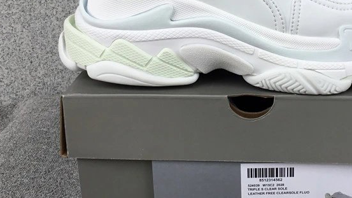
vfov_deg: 21.7
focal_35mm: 55
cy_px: 57
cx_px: 246
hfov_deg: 37.3
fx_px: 513
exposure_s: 1/257
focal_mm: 3.3
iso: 25
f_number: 2.4
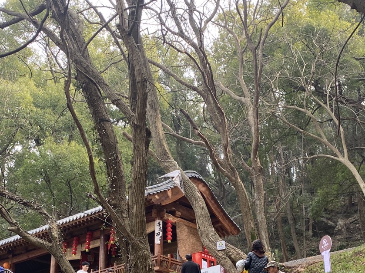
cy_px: 255
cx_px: 208
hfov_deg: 31.2
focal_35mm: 62
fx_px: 654
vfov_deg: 22.9
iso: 32
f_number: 1.8
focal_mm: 4.25
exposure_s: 1/266
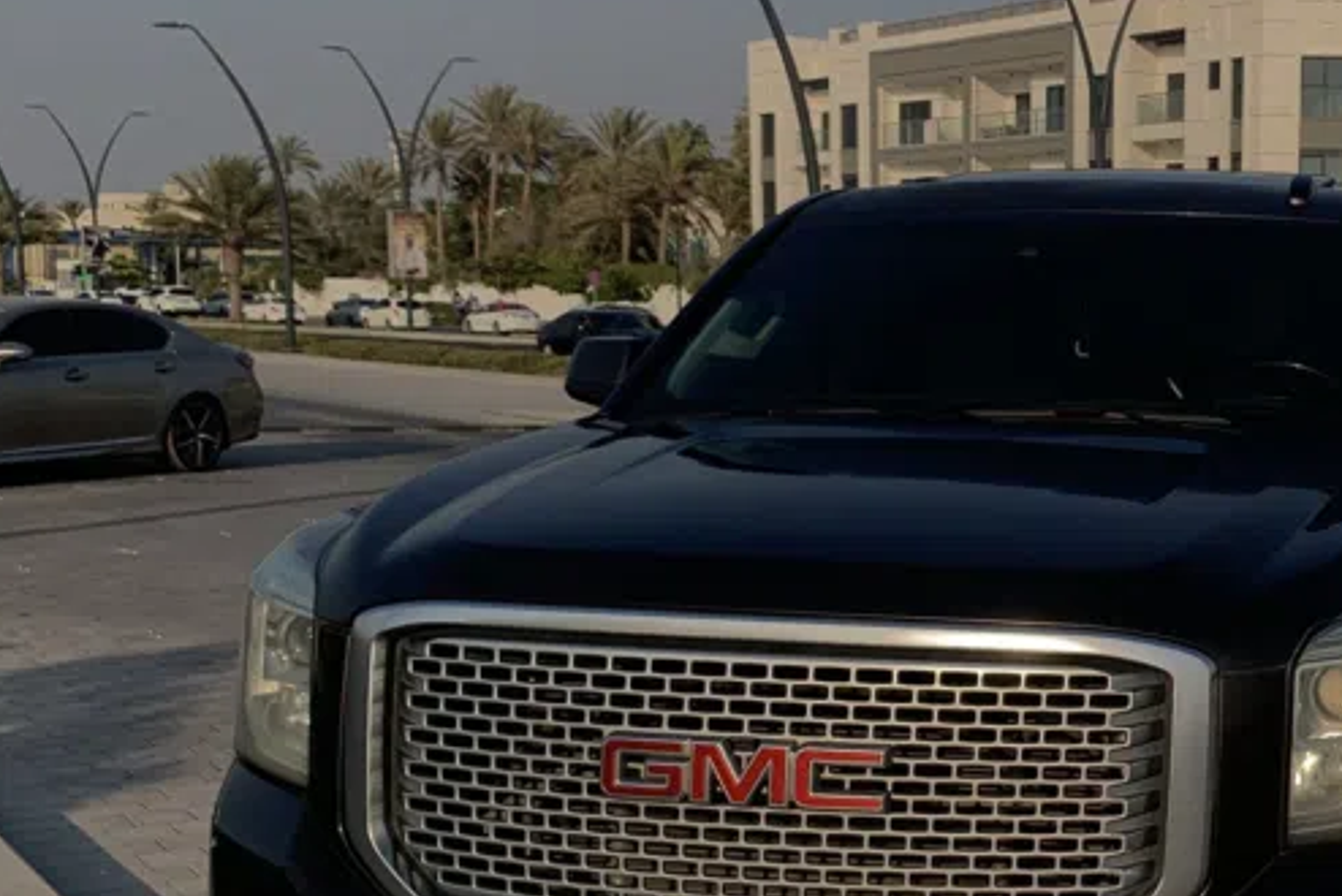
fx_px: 2089
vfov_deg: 24.1
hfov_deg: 33.9
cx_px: 1187
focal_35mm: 56
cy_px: 584
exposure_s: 1/2915
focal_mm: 4.25
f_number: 1.8
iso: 25
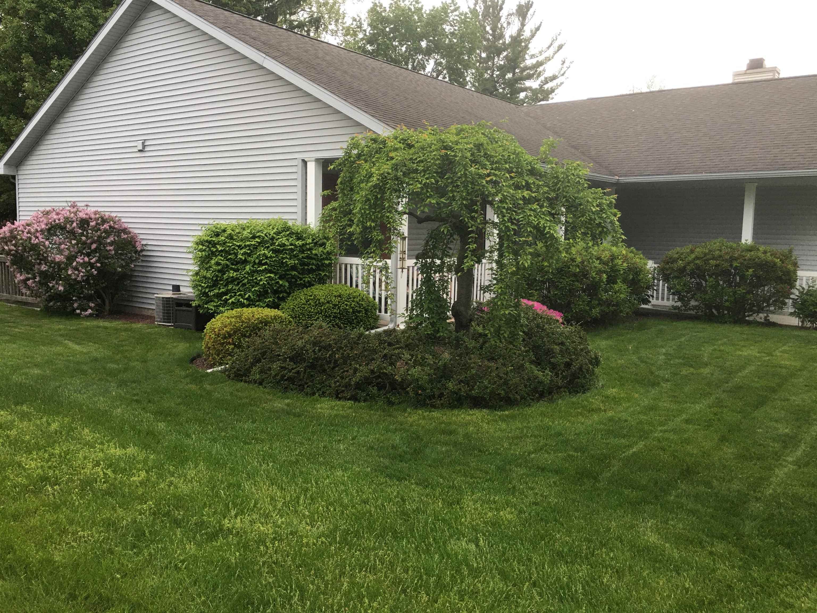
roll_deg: -1.4
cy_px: 306
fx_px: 684
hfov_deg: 61.7
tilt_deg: -4.4
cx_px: 408
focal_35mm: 29
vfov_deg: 48.2
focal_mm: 4.15
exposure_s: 1/30
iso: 32
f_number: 2.2
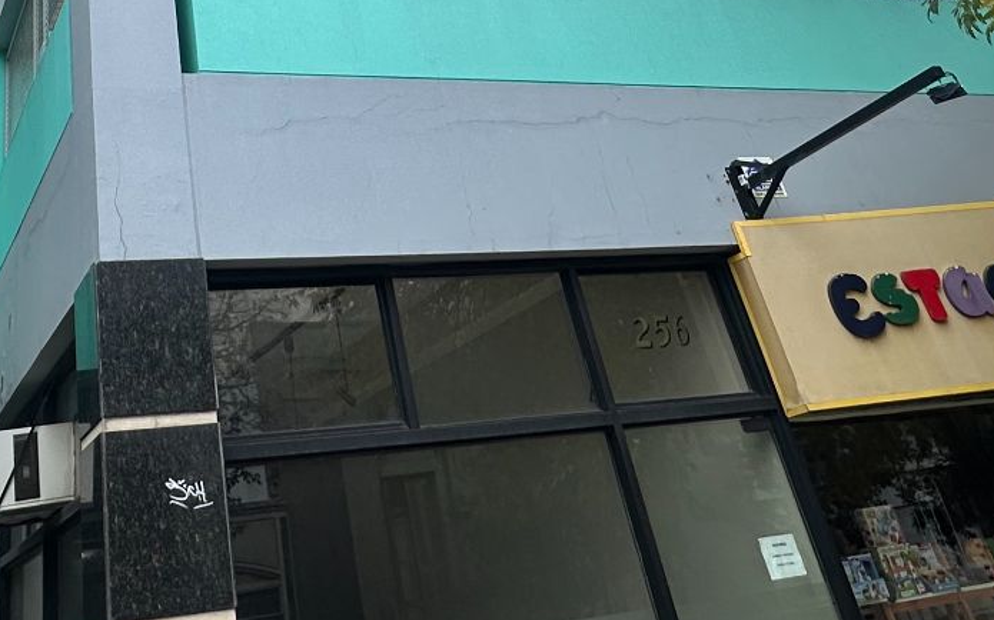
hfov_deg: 46.3
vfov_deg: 25.7
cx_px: 237
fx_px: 1110
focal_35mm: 41
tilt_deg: +40.3
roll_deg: +9.6
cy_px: -236
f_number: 2.2
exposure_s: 1/744
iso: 40
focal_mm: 2.22
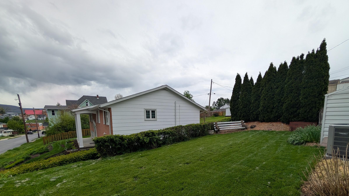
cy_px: 133
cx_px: 187
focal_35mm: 14
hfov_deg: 106.6
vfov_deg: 71.7
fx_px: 130
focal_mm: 2.02
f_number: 1.7
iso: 55
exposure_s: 1/2016
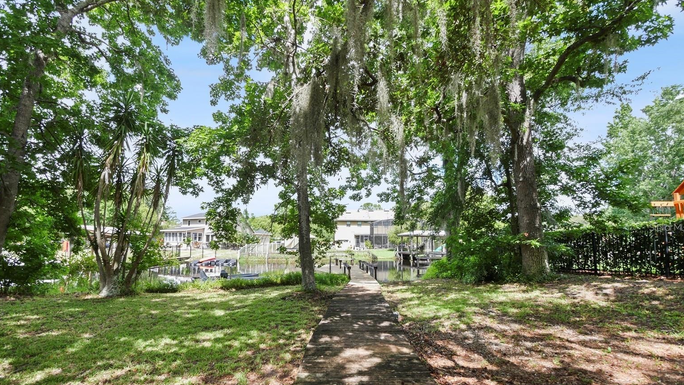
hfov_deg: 99.3
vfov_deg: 66.6
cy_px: 227
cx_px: 333
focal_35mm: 16
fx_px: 290
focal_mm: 7
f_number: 6.3
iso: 200
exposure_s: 1/250
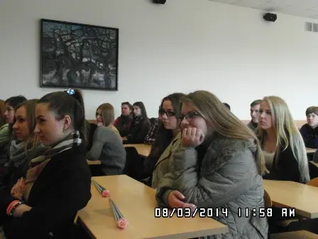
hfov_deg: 45.8
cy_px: 120
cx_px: 159
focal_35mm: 41
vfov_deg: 35.1
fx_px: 377
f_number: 5.2
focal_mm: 6.8
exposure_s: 1/250
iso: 800
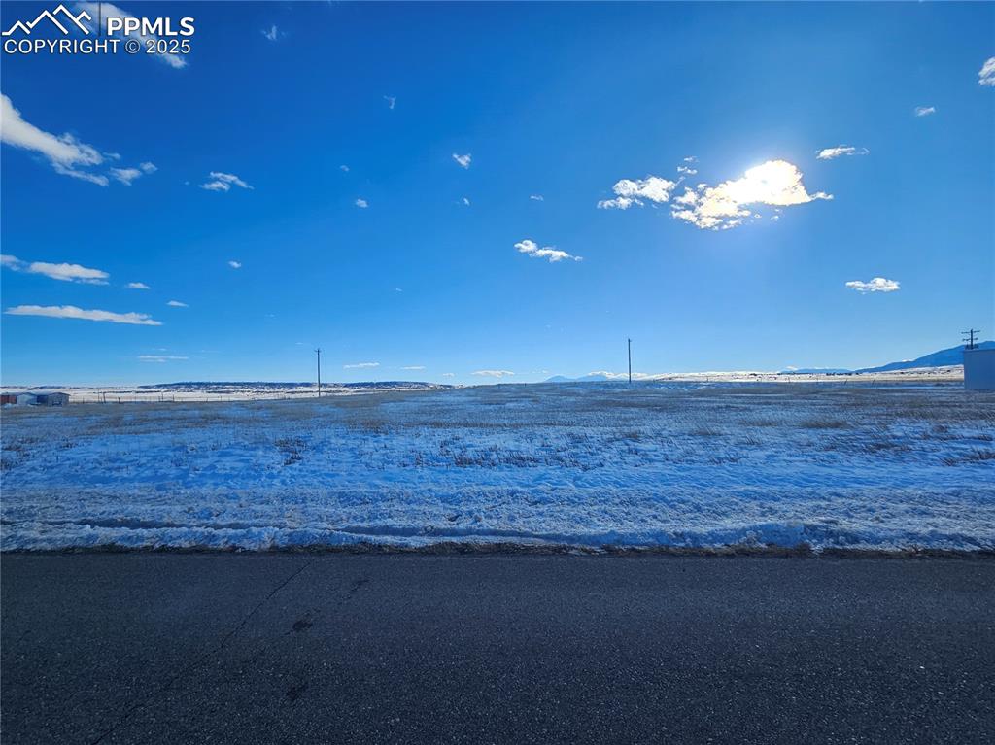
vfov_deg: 89.9
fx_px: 373
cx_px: 498
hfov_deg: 106.2
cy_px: 372
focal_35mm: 13
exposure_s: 1/3956
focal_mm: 2.2
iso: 50
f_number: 2.2
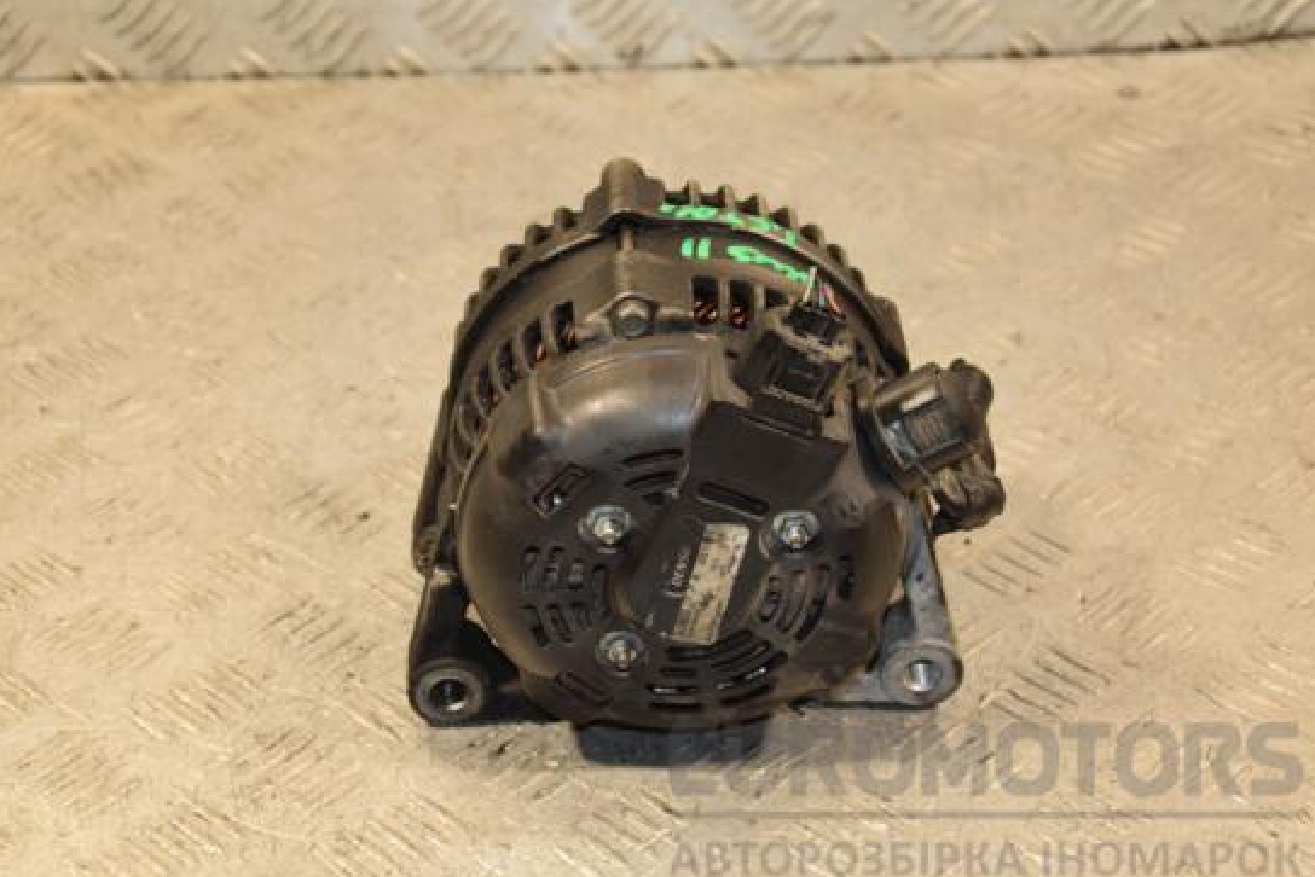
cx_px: 624
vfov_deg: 15.9
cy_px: 437
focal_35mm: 86
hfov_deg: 23.6
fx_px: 3142
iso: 800
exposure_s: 1/125
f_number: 5
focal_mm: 52
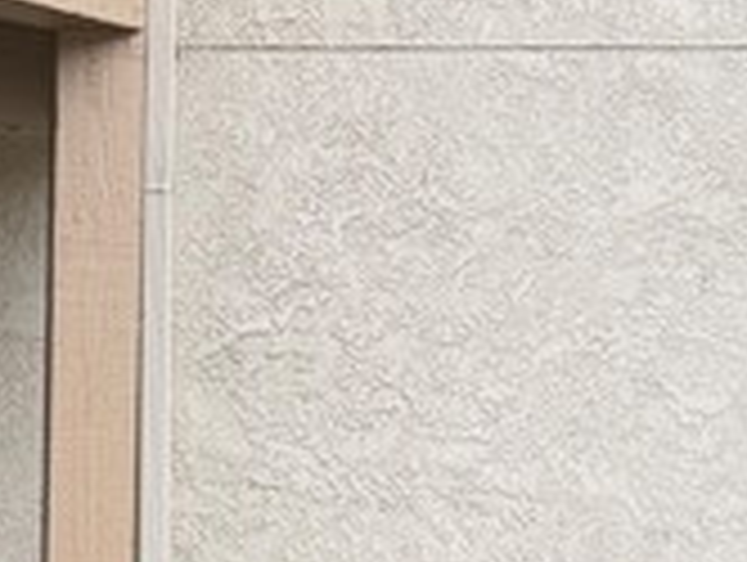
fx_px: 3198
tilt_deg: -2.1
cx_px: -108
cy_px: 913
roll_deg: -0.2
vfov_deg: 9.7
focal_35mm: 148
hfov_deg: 13.0
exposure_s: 1/226
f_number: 1.78
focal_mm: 6.76
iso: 64
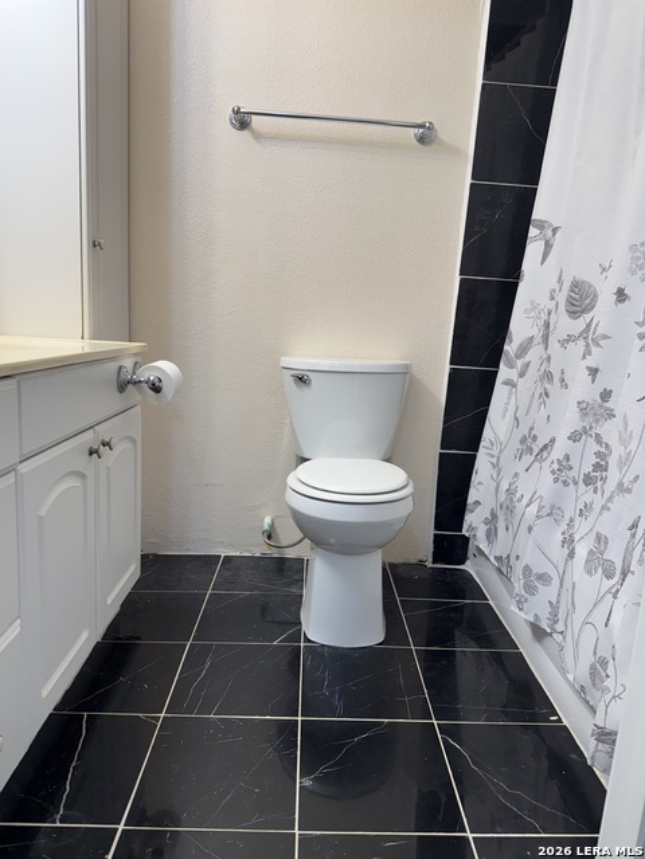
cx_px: 322
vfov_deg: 71.6
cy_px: 430
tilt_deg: -11.0
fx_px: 596
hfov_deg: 56.8
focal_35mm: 24
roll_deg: -1.5
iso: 125
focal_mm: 6.76
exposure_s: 1/120
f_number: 1.78
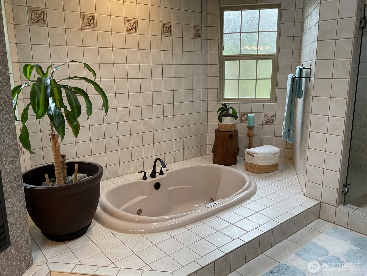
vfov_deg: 48.2
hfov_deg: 61.7
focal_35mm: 29
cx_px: 184
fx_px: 307
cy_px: 138
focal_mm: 3
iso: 64
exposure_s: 1/60
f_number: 1.8
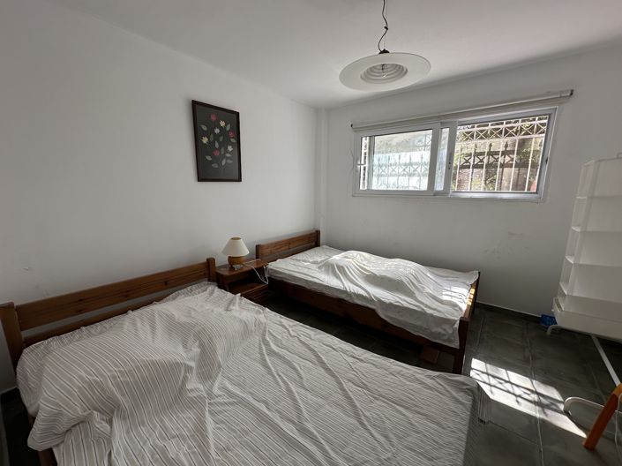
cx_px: 311
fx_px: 251
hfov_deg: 102.1
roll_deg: -0.4
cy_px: 233
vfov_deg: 85.6
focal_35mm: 14
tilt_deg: -10.9
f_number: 2.2
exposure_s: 1/168
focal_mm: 2.22
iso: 40
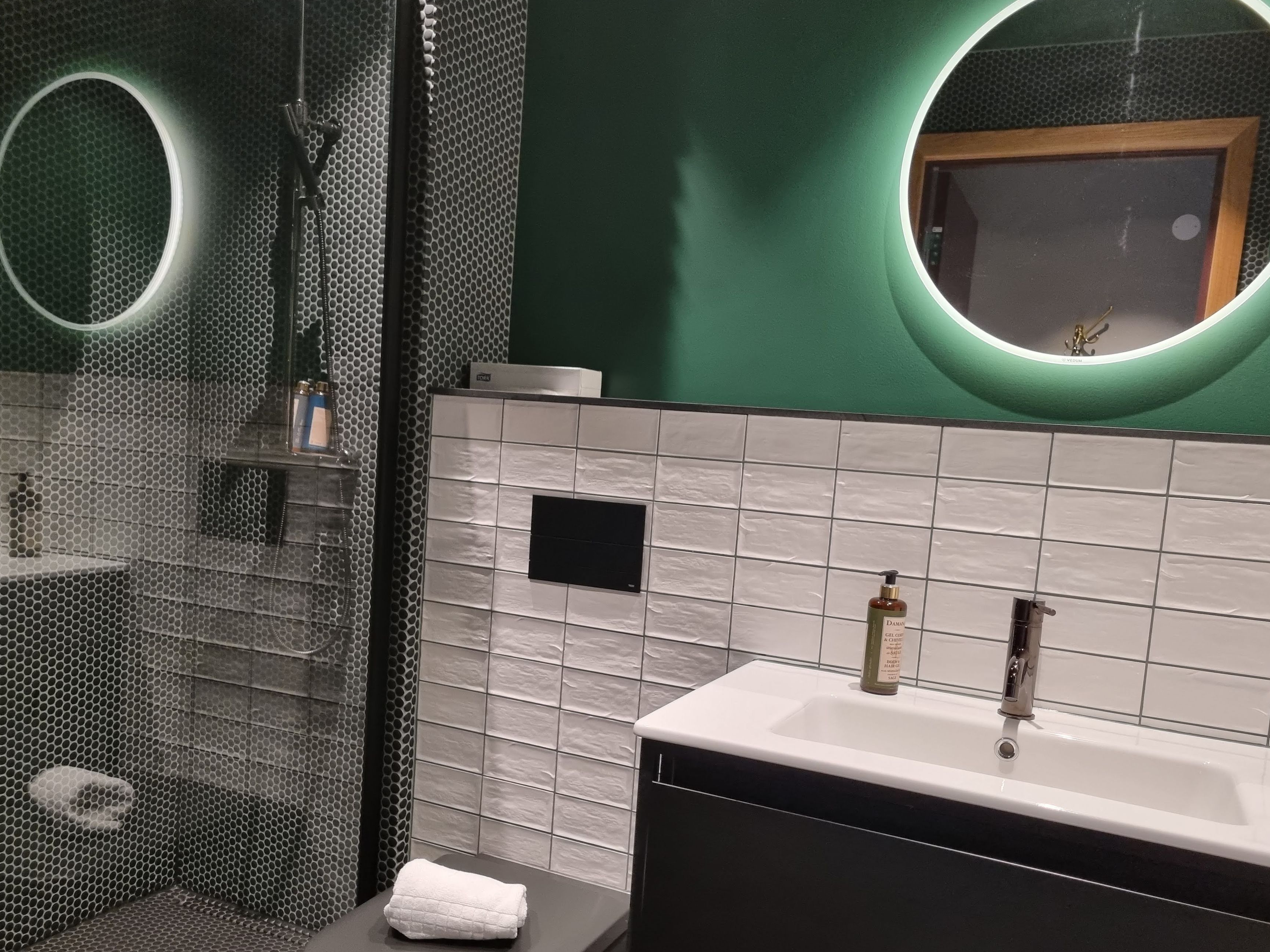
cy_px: 527
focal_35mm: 29
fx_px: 1064
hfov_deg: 61.7
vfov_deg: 48.1
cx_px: 648
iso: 320
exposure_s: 1/100
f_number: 1.8
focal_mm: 5.4
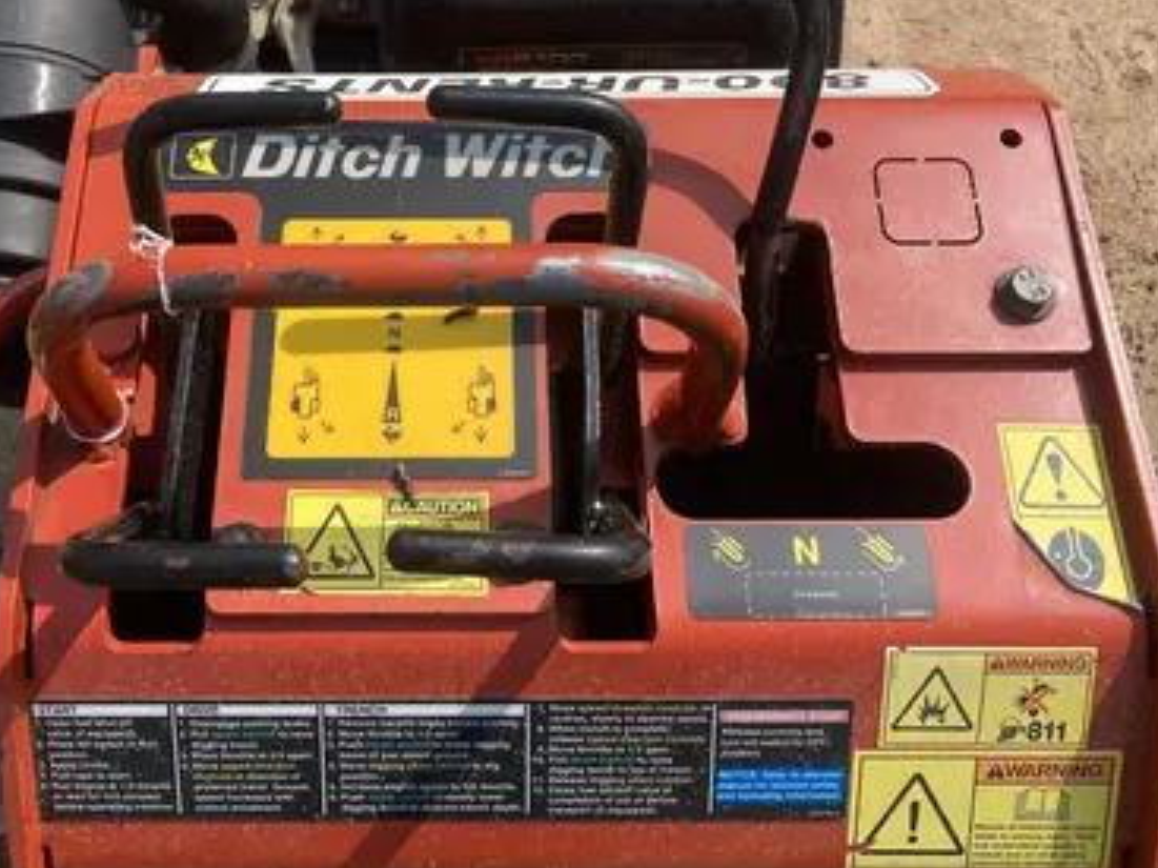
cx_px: 480
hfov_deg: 44.6
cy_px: 270
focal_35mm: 42
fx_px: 1405
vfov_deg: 33.9
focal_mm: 3.99
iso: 20
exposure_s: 1/1799
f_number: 1.8
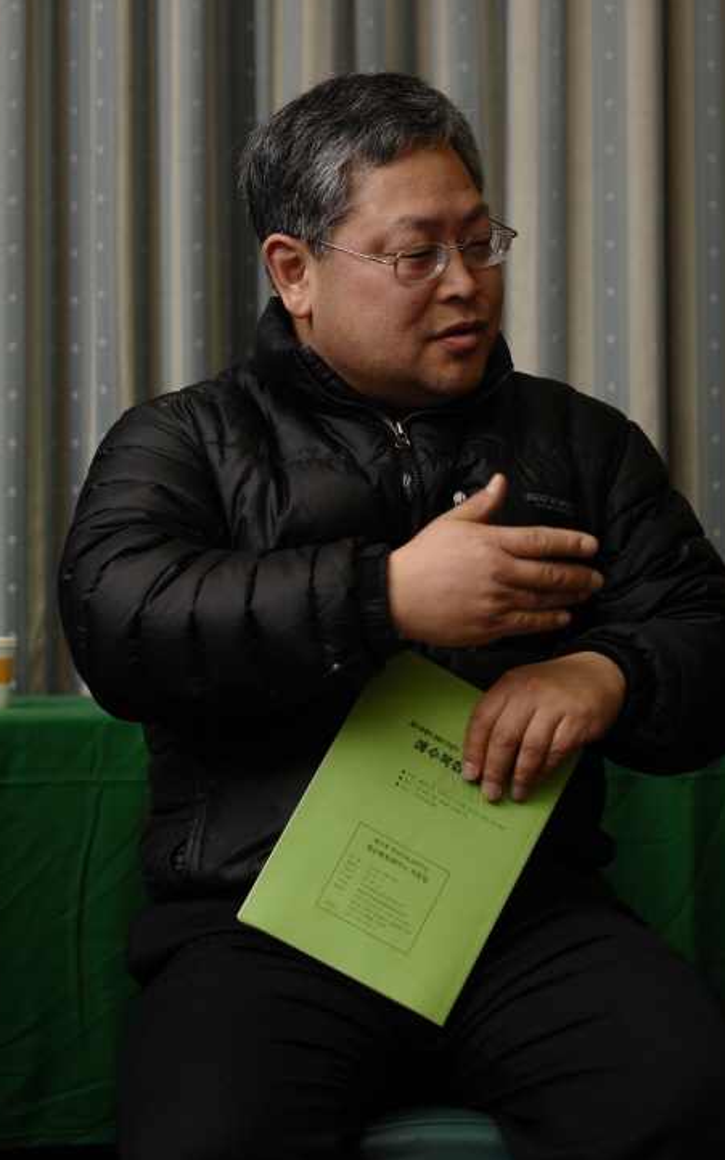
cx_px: 375
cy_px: 573
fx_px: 2844
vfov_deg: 23.0
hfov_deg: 14.5
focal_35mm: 90
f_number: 5.6
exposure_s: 1/160
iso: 800
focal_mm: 85
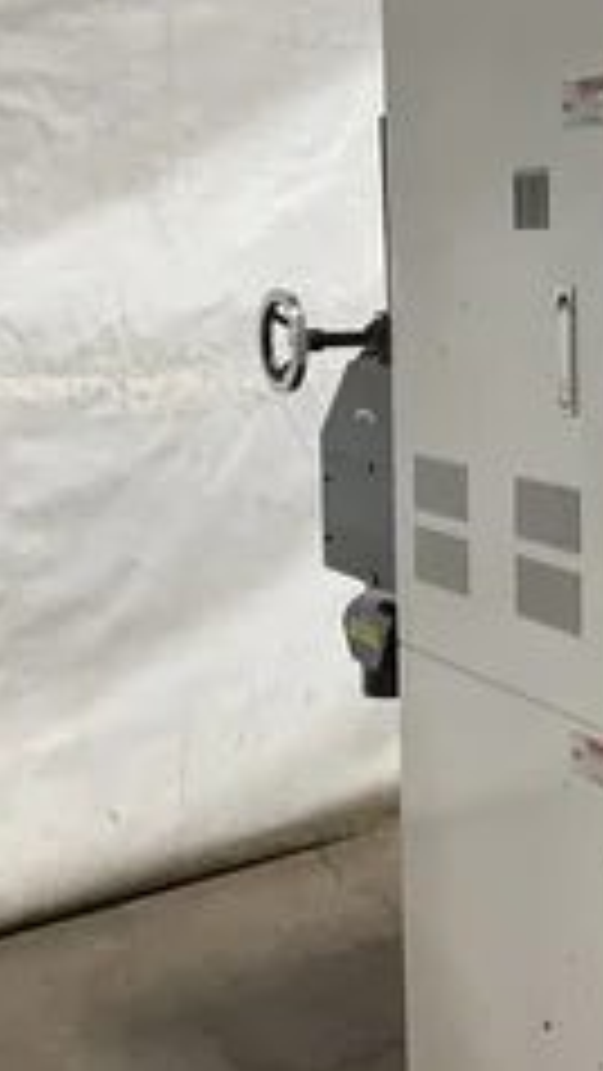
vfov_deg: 38.9
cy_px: 400
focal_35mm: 53
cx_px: 778
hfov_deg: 20.7
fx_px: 1505
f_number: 1.8
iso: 125
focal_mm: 3
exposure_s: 1/60
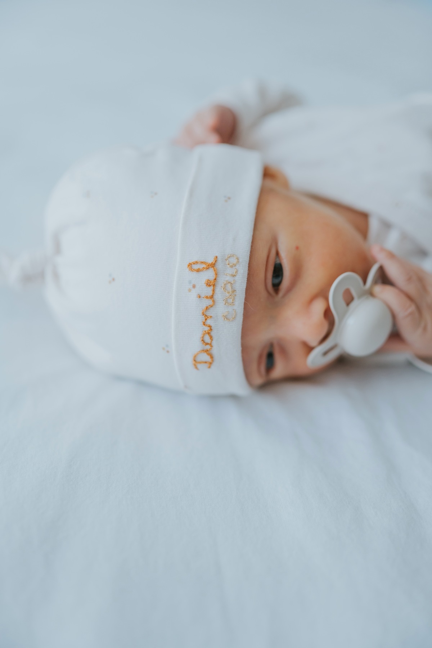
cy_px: 324
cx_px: 216
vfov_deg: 54.4
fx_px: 630
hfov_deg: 37.9
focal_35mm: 35
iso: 1000
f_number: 2.2
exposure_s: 1/500
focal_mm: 35
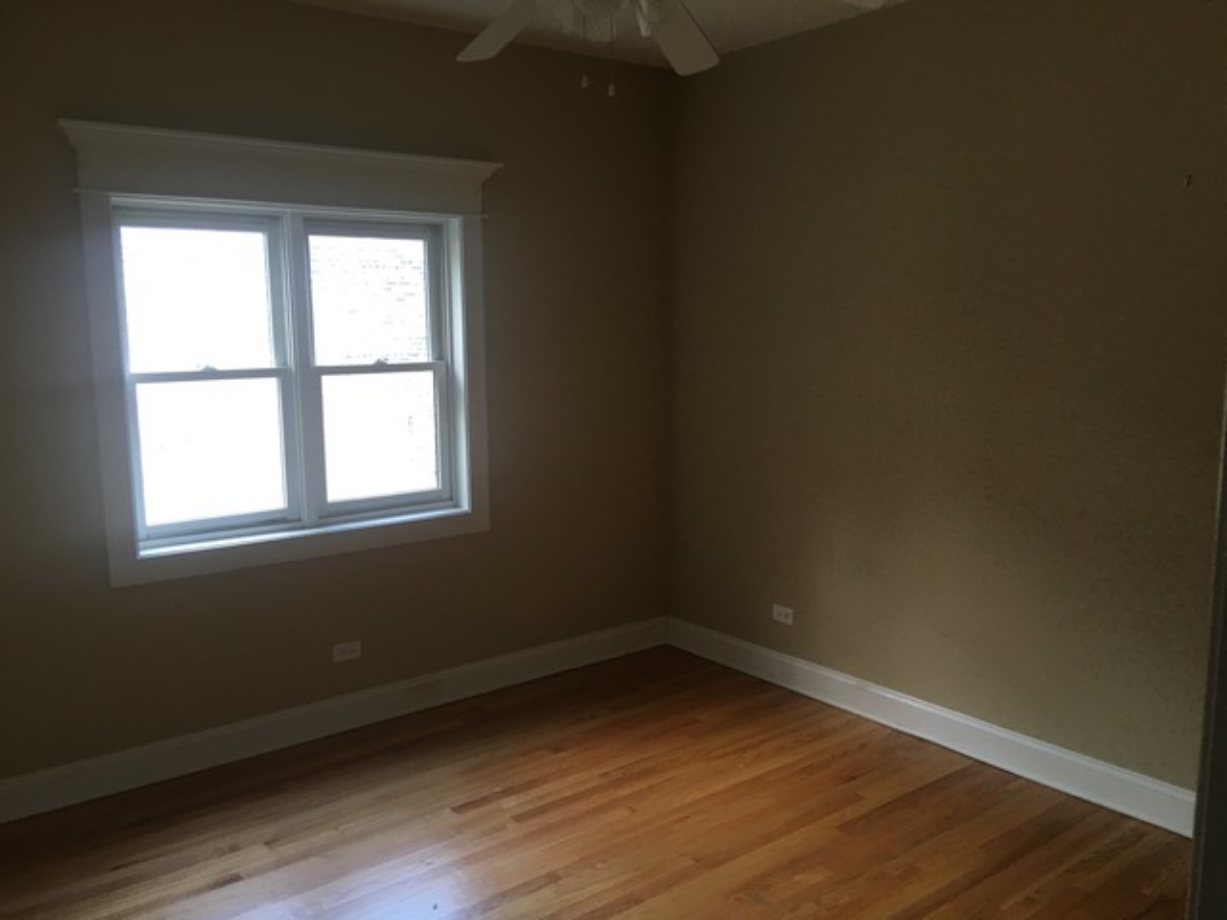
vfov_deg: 48.2
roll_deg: +0.3
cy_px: 460
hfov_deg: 61.7
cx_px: 614
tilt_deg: -5.9
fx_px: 1028
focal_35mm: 29
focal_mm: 4.15
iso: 32
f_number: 2.2
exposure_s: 1/30
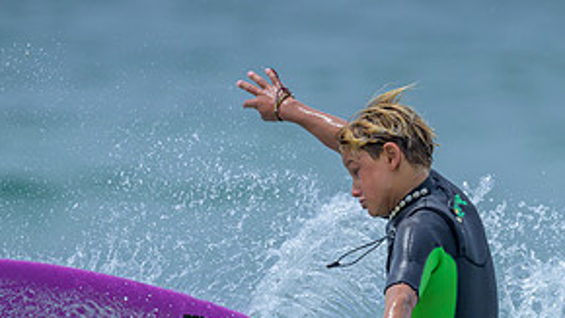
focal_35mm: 2327
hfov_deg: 0.9
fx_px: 34856
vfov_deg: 0.5
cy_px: 493
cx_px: 569
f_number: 6.3
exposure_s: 1/2000
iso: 200
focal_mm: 800
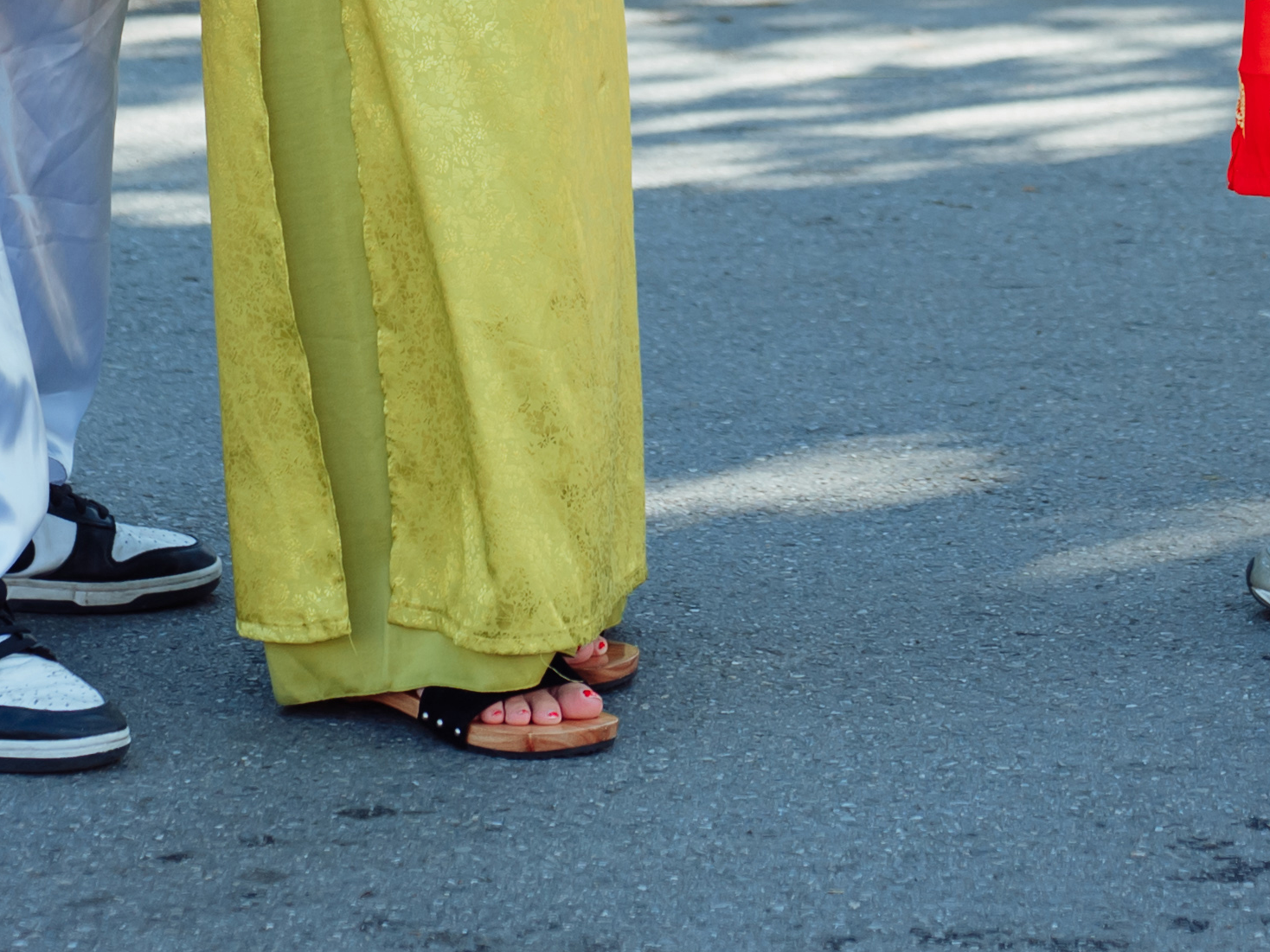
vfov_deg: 7.3
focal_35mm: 198
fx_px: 7264
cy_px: -749
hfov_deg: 10.0
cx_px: 1082
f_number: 3.2
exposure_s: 1/640
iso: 200
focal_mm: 50
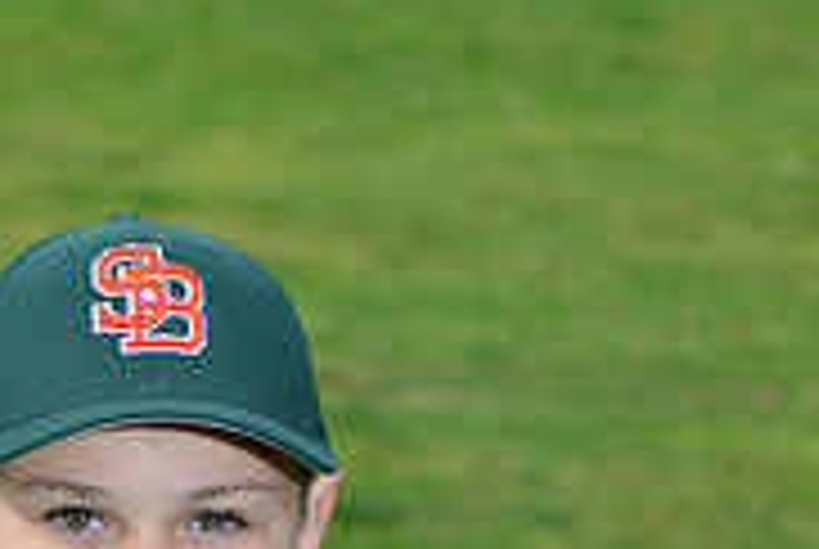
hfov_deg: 5.6
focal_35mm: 369
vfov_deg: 3.7
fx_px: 8408
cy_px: 817
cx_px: 184
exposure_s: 1/200
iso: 200
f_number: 10
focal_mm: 116
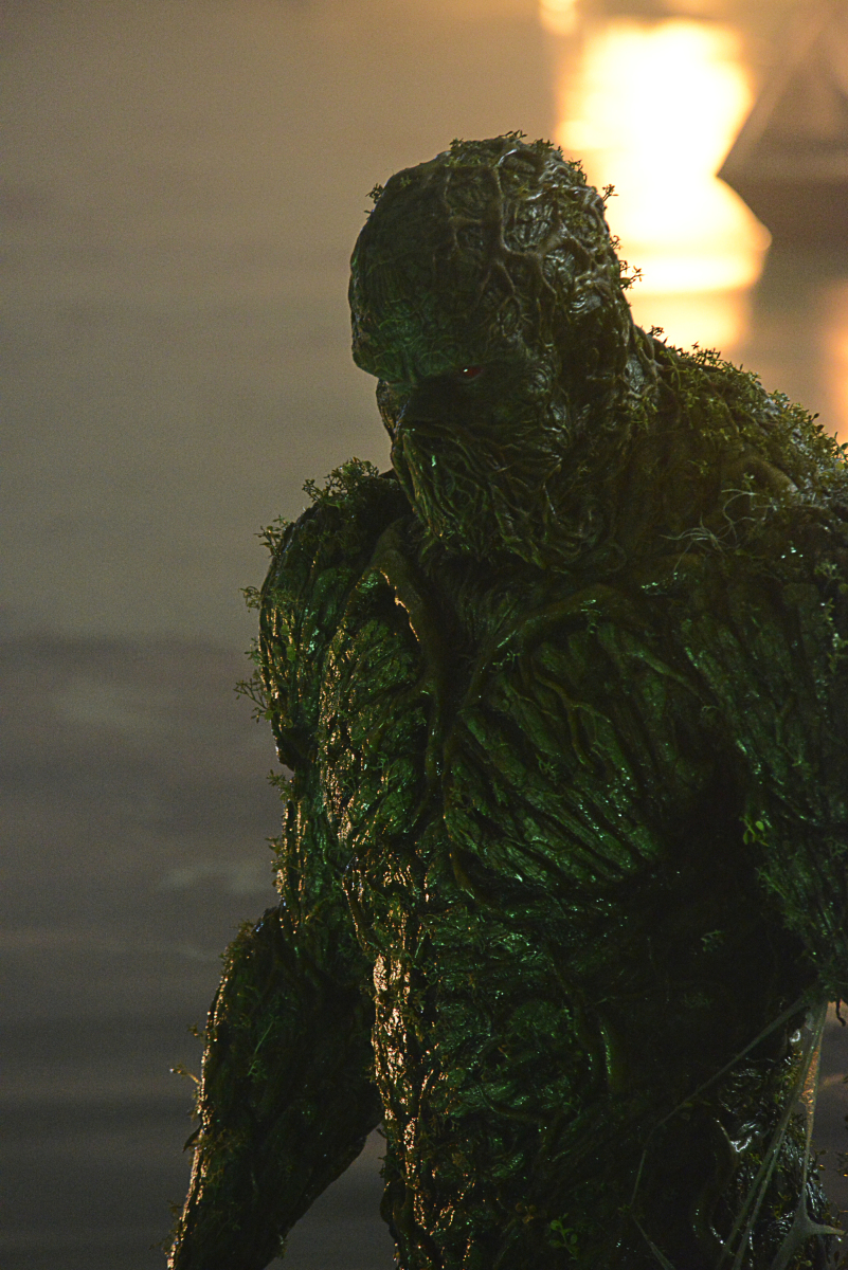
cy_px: 635
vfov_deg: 7.4
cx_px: 424
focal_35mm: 280
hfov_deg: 4.9
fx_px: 9884
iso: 8063
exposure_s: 1/320
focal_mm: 280
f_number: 5.6
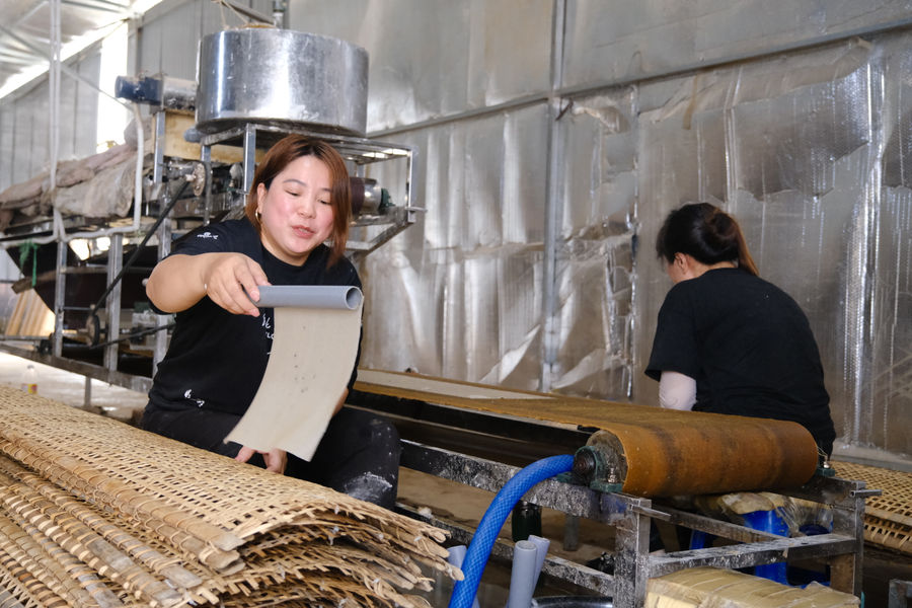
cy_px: 304
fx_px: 988
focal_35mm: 39
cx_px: 456
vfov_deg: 34.2
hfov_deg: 49.6
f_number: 4
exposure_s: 1/160
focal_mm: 26
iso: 3200
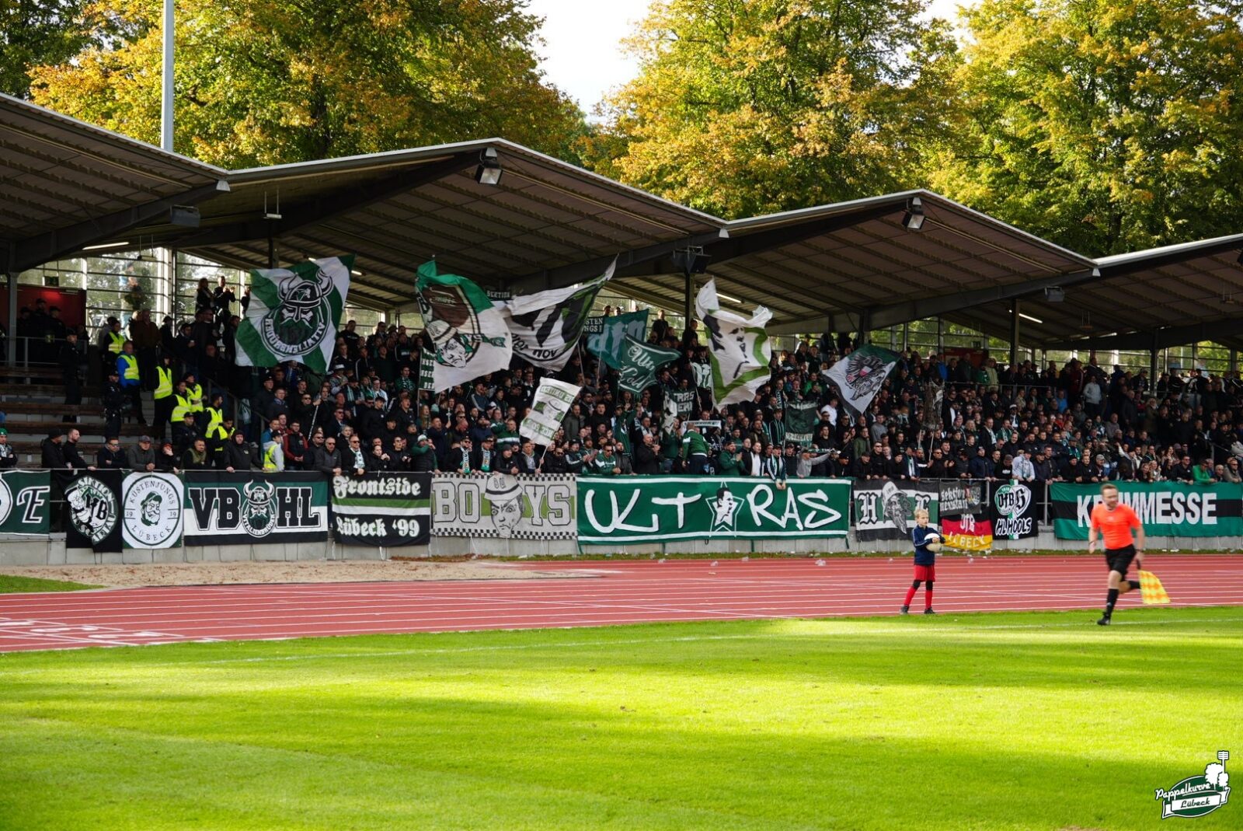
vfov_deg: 19.5
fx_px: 2418
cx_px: 622
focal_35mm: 70
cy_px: 416
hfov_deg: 28.8
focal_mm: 47
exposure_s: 1/100
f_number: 5
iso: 100
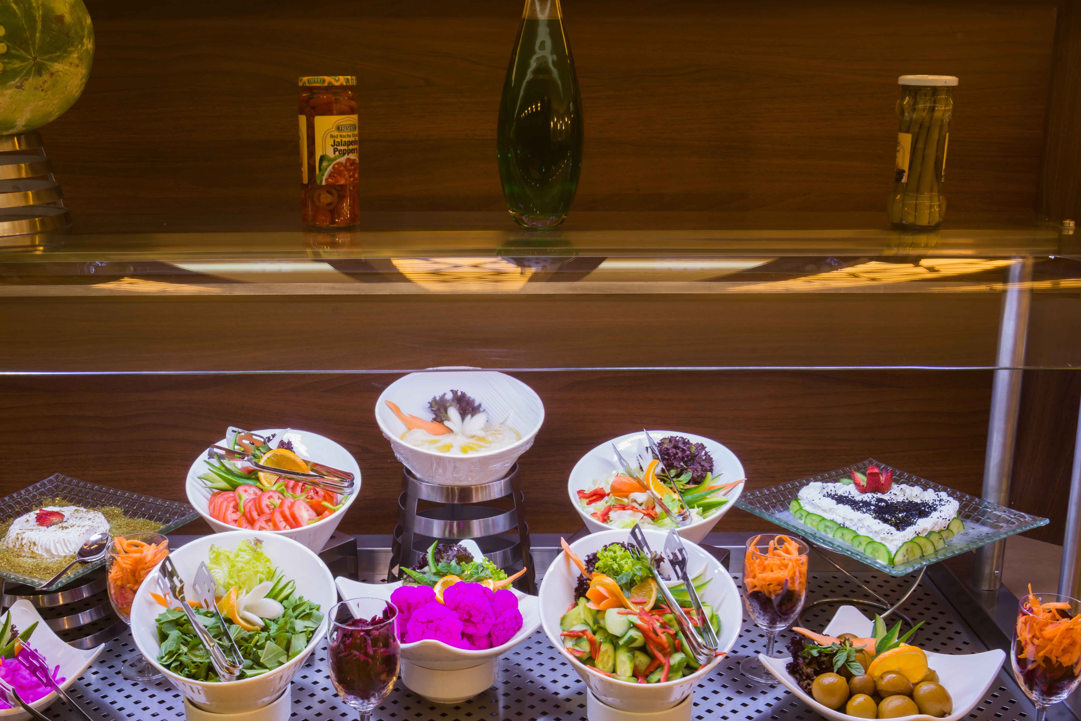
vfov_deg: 32.7
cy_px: 359
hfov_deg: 47.2
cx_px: 451
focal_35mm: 41
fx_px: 1232
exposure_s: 2
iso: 100
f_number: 14
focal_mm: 32
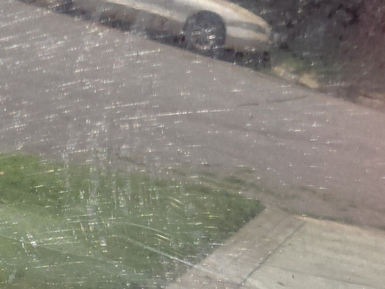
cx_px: -147
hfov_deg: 15.2
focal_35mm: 122
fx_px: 1357
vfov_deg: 10.3
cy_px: 724
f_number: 1.8
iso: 25
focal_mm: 5.4
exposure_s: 1/2252
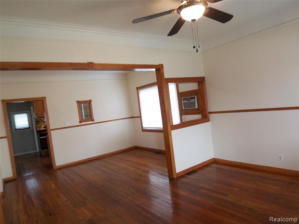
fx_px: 199
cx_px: 150
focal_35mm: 23
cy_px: 112
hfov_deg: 73.9
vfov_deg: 58.9
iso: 80
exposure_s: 1/30
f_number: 2.8
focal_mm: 3.8
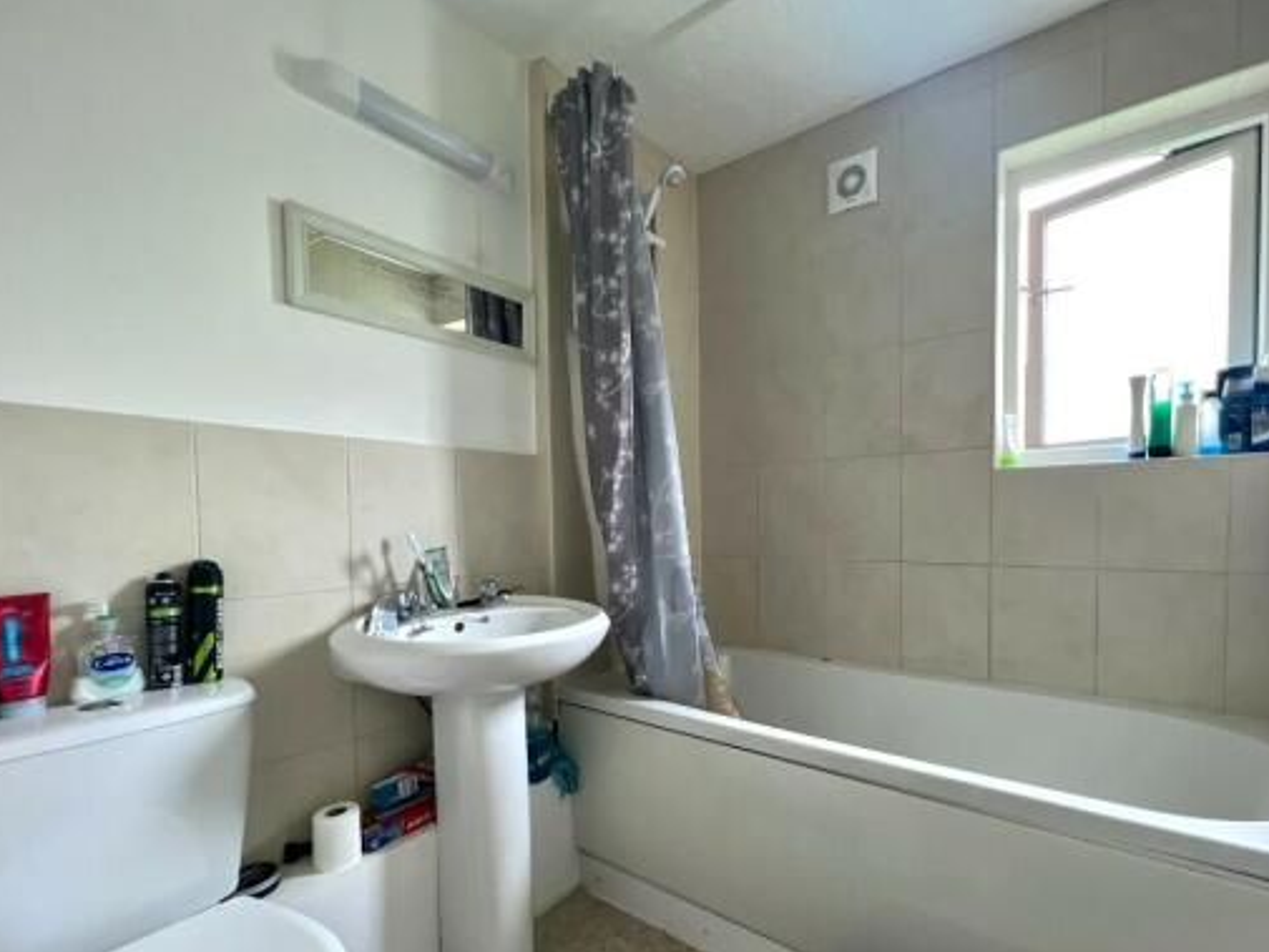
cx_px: 715
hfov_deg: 97.6
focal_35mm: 15
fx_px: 550
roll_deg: +0.6
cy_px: 541
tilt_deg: -3.1
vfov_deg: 81.3
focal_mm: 1.57
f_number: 1.8
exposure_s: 1/30
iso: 125
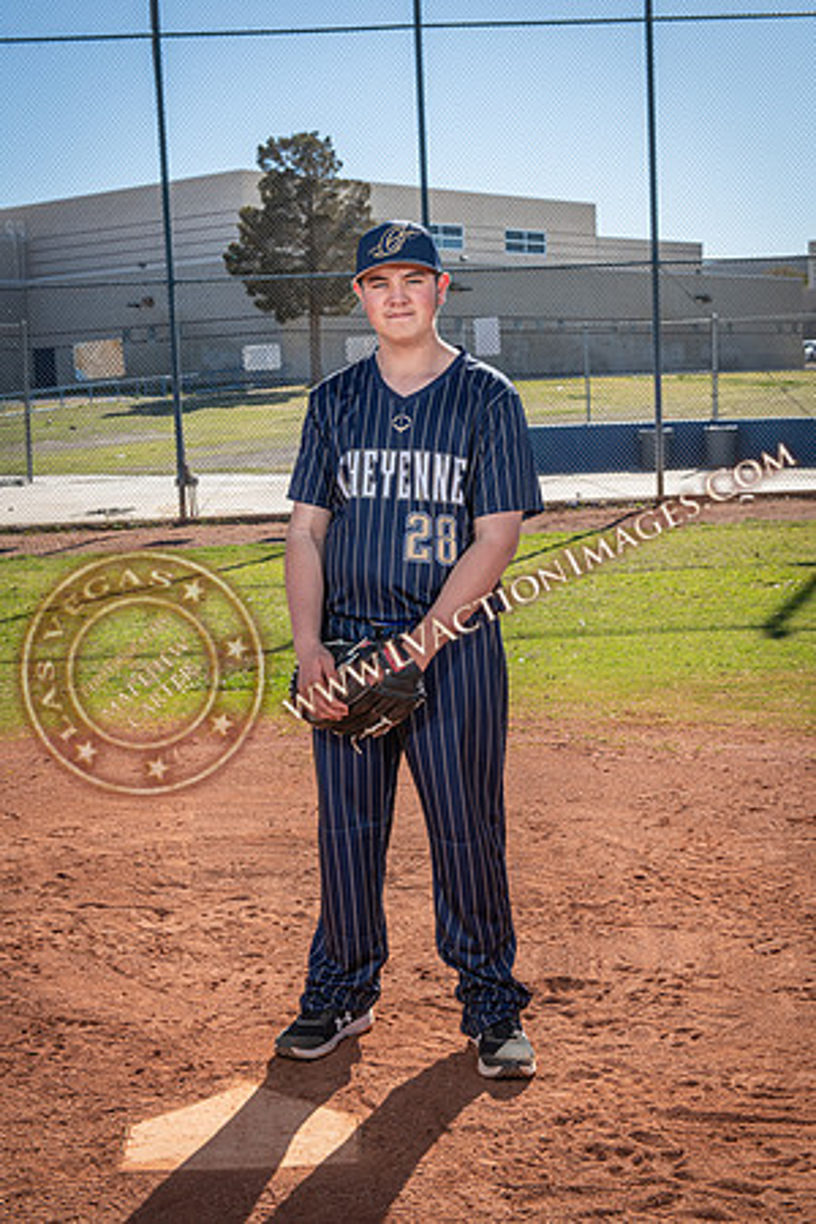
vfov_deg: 38.2
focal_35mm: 52
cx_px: 408
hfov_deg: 26.0
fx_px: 1768
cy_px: 612
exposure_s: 1/250
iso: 200
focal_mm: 52
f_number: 8
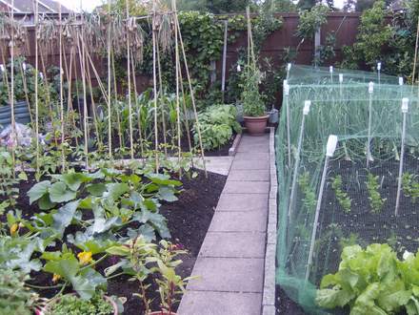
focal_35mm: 36
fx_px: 436
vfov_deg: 39.7
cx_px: 210
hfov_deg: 51.4
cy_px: 158
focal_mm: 6
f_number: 2.8
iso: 100
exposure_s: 1/147
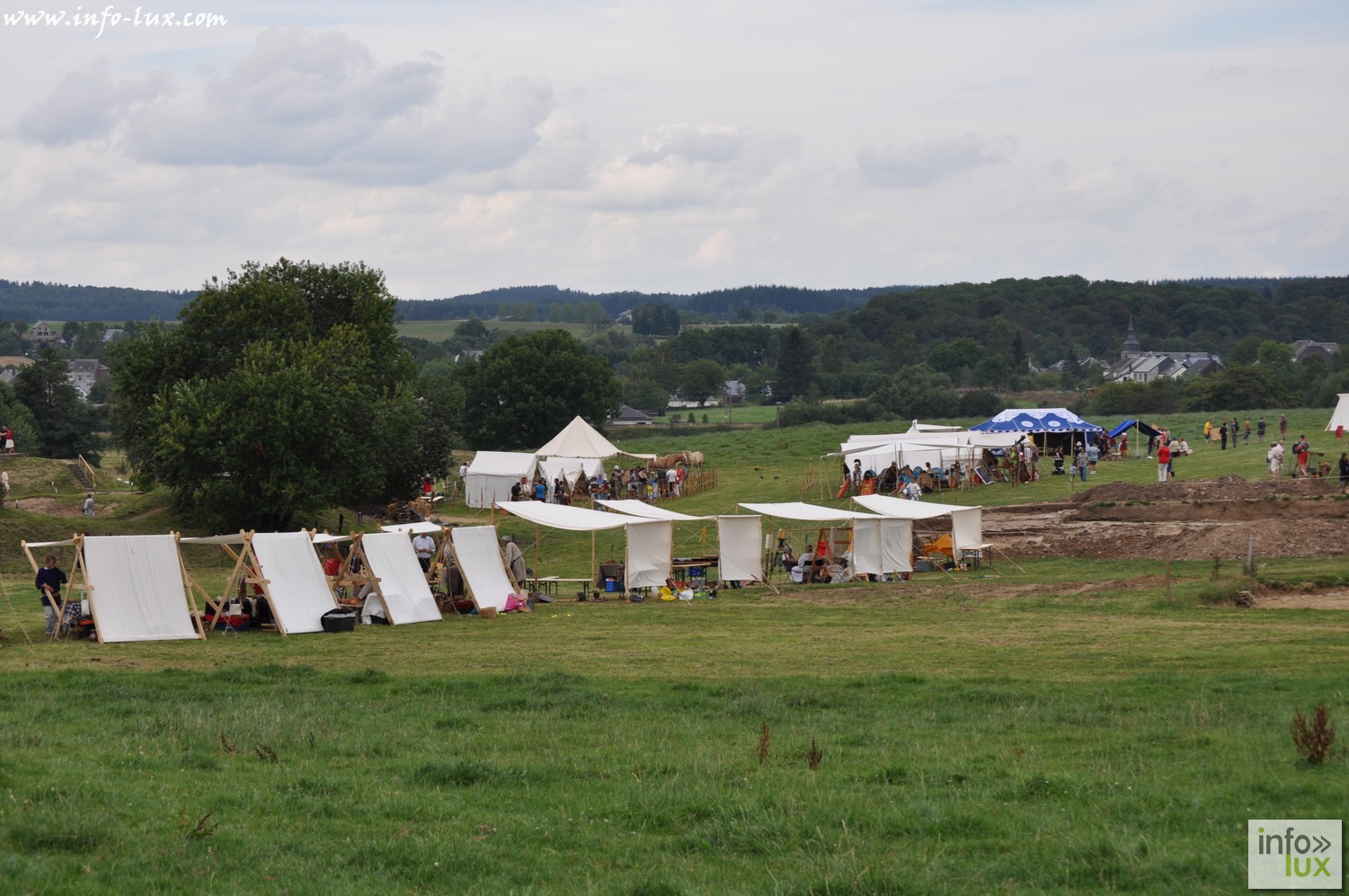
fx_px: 3088
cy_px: 448
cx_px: 674
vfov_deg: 16.5
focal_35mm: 82
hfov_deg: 24.6
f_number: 8
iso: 200
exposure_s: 1/250
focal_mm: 55
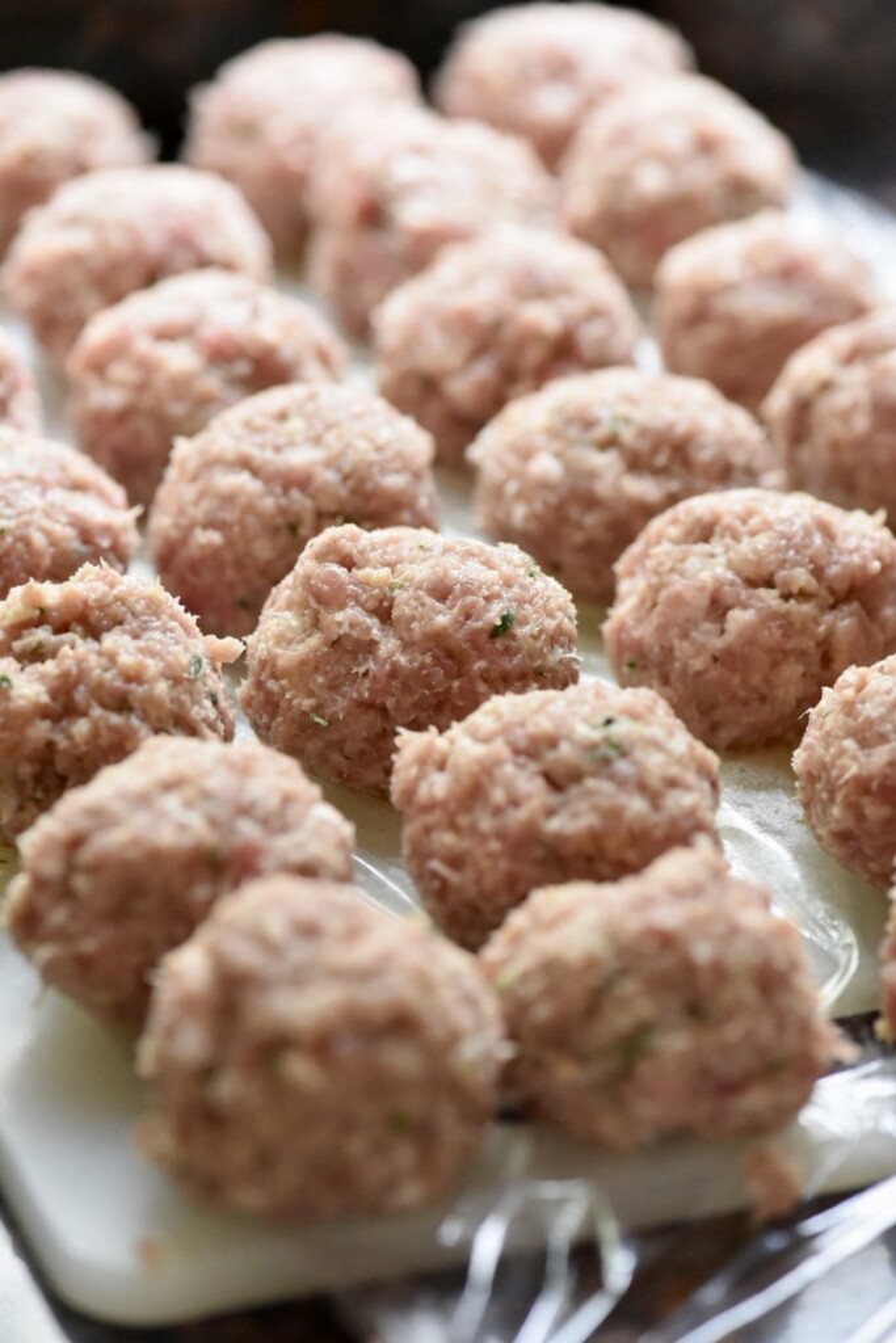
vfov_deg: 19.5
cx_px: 448
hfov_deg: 13.0
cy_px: 672
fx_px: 3918
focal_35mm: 105
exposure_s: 1/160
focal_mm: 105
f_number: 6.3
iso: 8000
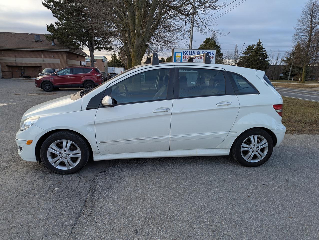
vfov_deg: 56.9
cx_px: 160
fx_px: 221
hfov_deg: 71.5
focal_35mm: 24
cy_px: 120
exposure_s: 1/381
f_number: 1.85
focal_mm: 6.81
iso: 37
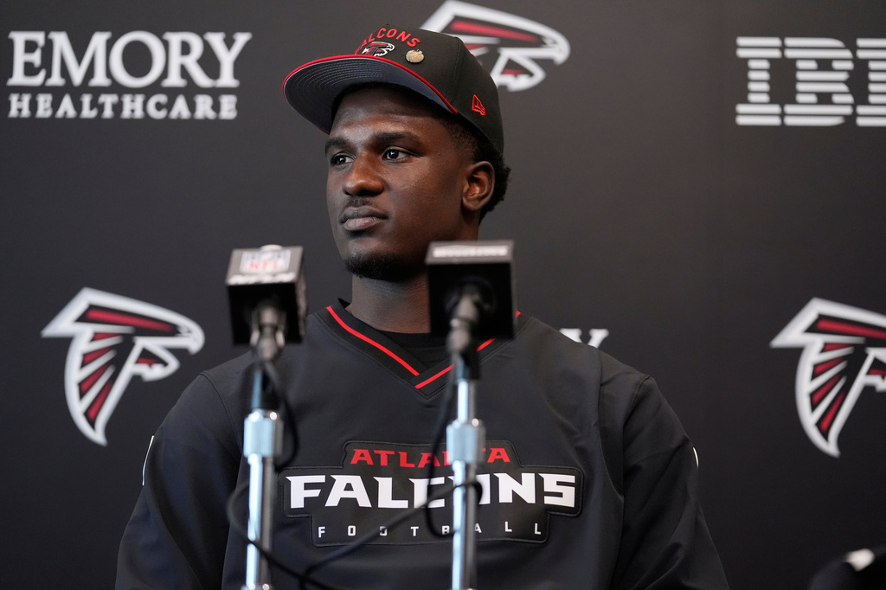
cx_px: 443
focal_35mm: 115
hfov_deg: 17.8
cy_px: 295
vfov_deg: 11.9
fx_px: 2829
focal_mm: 115
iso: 5000
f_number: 3.2
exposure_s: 1/1000
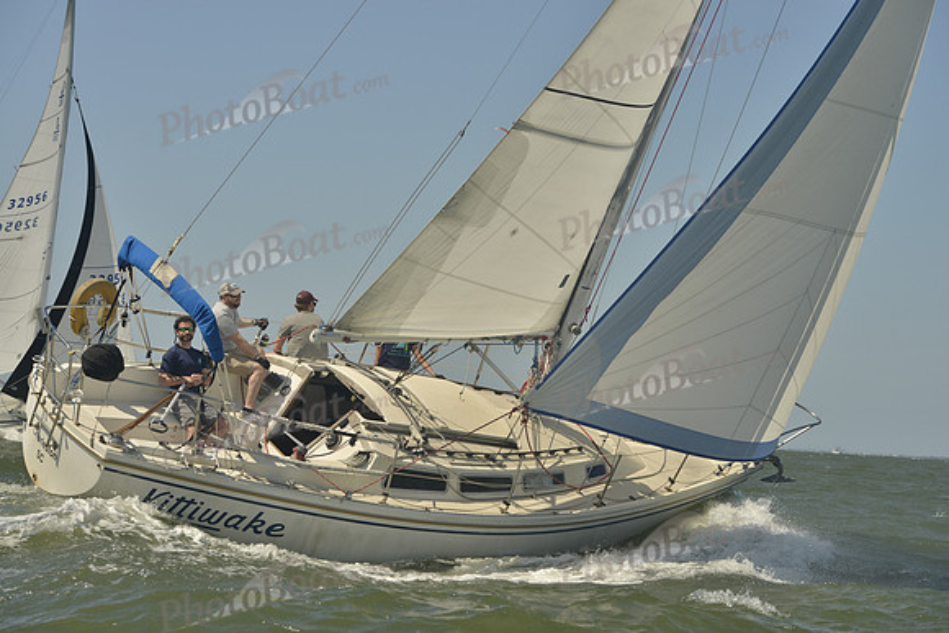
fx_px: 2109
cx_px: 474
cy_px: 316
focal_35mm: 80
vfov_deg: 17.1
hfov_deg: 25.4
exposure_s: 1/1000
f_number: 9
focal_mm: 80
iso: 280
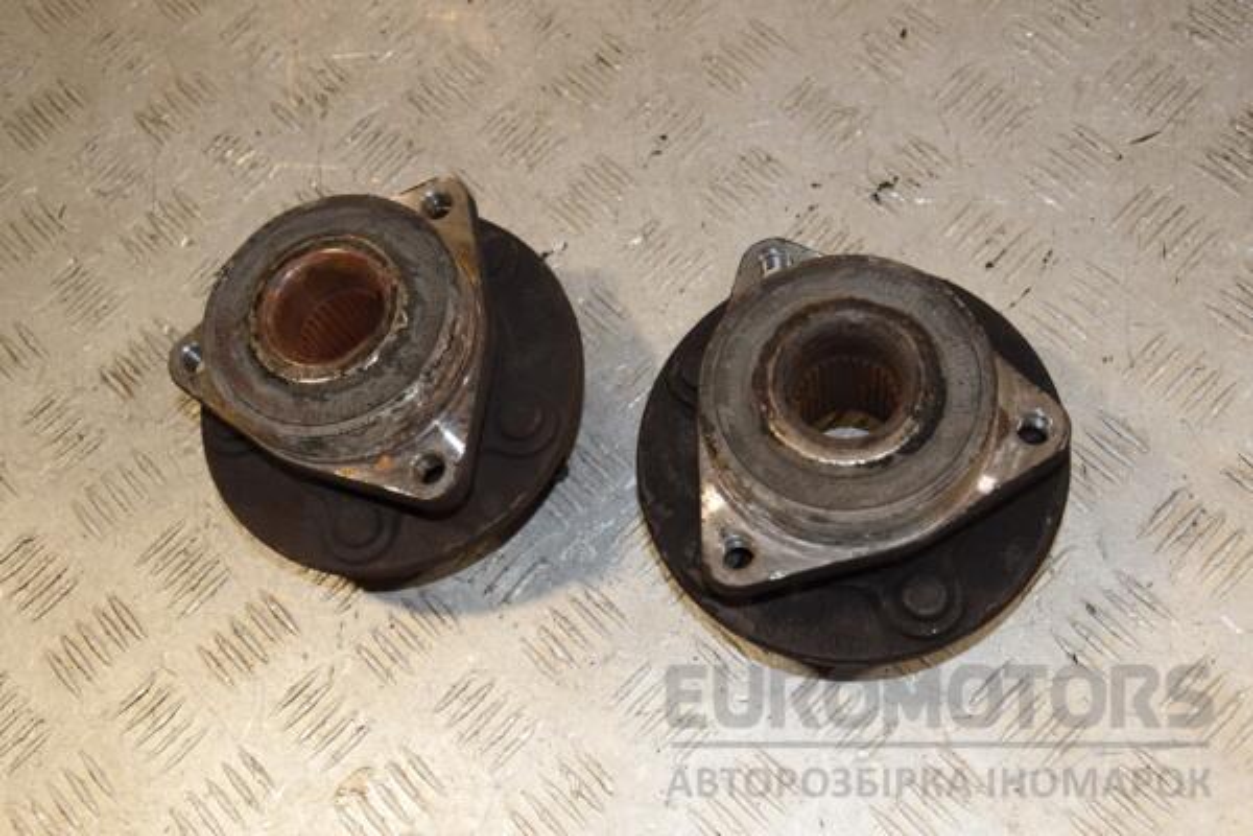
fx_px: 1566
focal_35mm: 45
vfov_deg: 29.9
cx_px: 626
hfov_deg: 43.6
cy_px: 418
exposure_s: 1/200
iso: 800
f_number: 8
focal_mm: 30
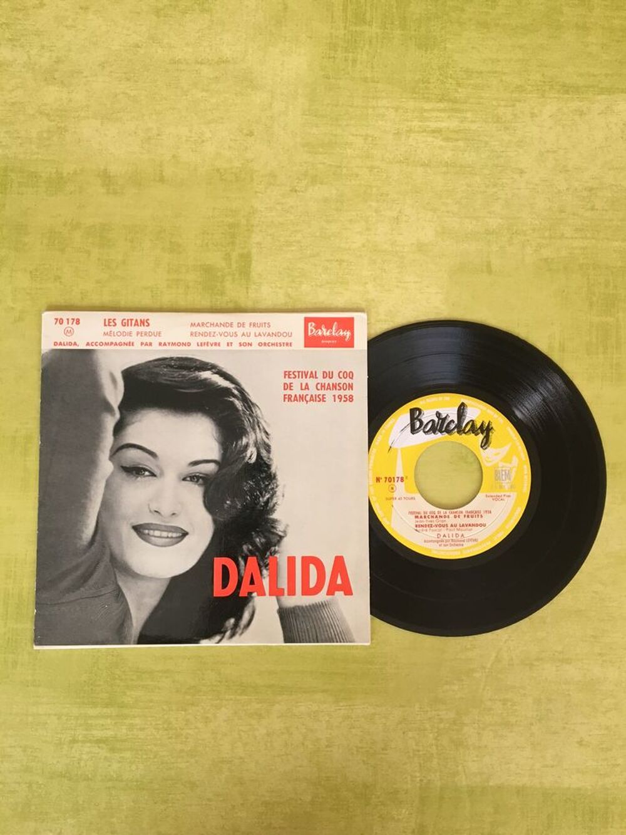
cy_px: 418
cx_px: 313
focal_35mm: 29
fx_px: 699
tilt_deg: -85.2
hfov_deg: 48.2
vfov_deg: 61.7
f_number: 2.2
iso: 50
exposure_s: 1/33
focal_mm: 4.15
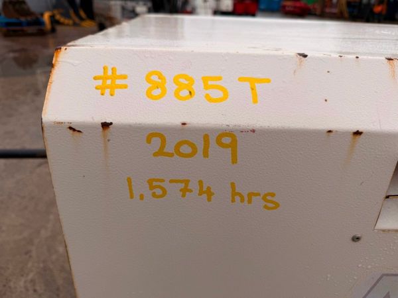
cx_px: 199
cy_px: 149
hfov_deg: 71.6
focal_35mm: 24
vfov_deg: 56.8
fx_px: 276
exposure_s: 1/4975
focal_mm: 6.76
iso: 80
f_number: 1.78
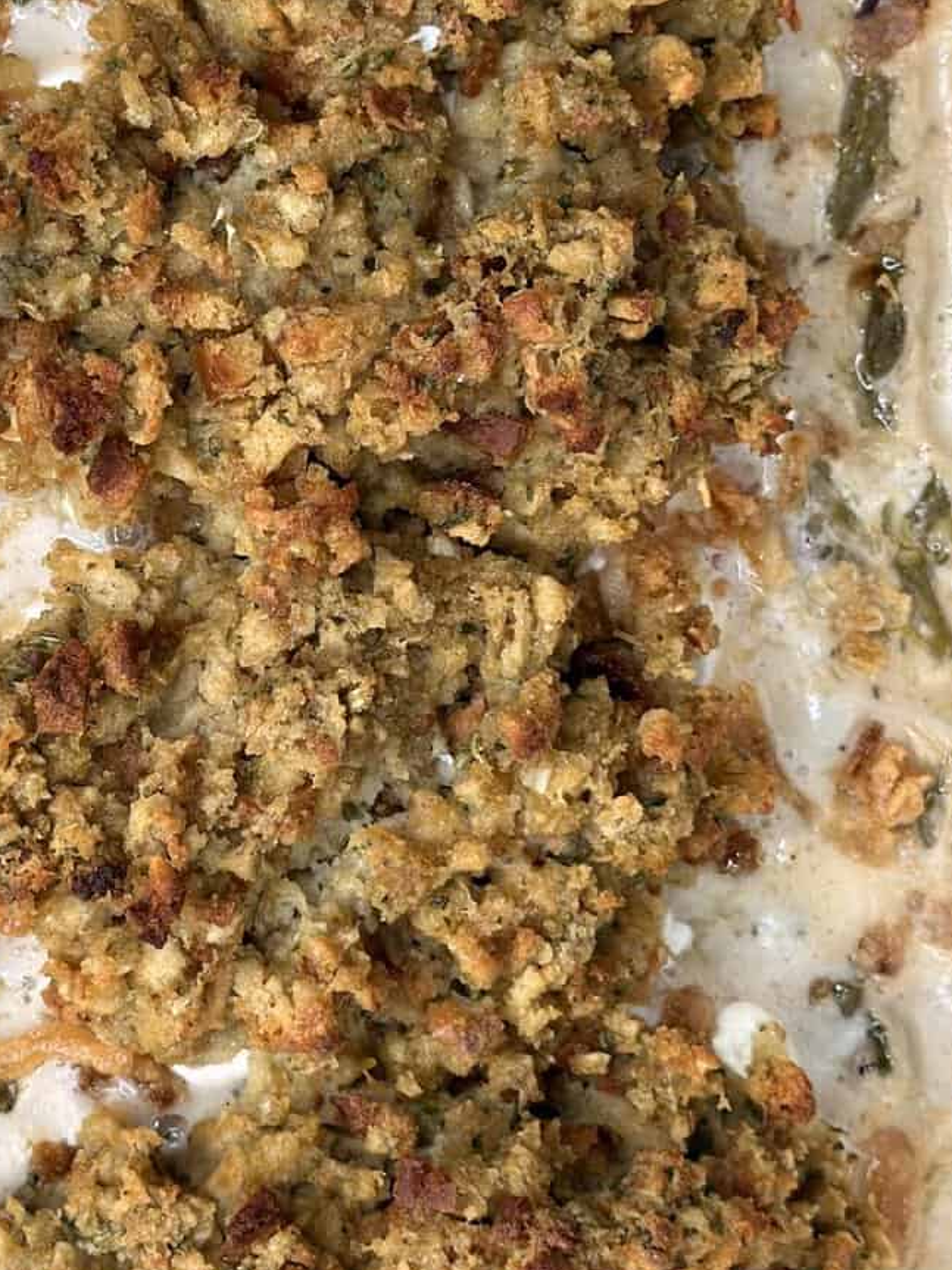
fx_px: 3264
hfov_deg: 16.5
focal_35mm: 89
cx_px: 303
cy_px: 514
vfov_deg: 22.0
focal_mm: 6.76
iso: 64
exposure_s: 1/288
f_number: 1.78
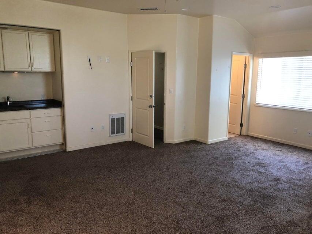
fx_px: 252
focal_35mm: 28
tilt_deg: -10.5
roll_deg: -0.2
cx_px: 156
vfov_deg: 49.8
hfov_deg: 63.4
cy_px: 117
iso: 40
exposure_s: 1/15
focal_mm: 3.99
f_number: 1.8
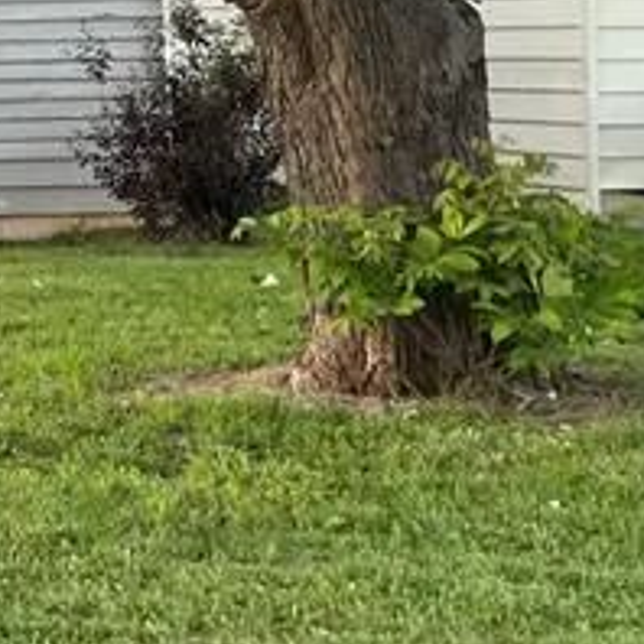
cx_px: -755
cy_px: 33
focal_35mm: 114
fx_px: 2399
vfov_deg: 15.1
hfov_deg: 12.8
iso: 100
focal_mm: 5.1
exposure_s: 1/121
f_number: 1.6
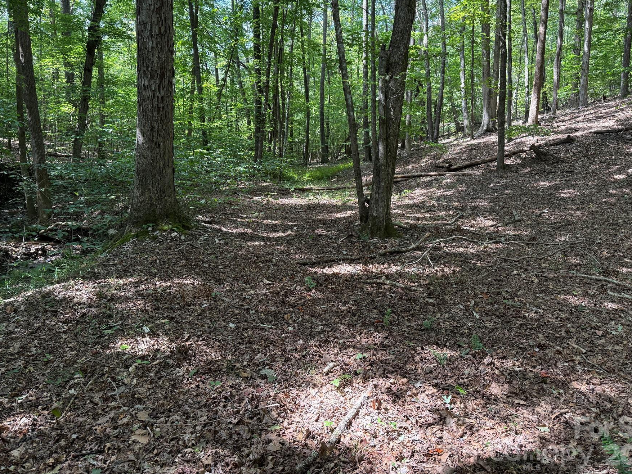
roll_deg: -1.5
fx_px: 511
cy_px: 208
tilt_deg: -8.3
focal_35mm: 28
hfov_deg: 63.4
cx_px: 324
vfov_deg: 49.6
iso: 125
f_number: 1.78
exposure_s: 1/237
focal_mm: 6.76
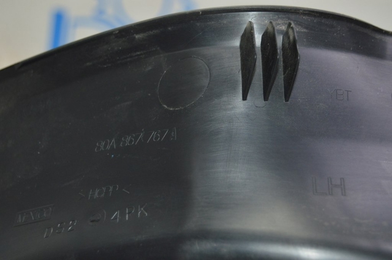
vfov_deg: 19.7
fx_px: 750
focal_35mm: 69
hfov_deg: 29.3
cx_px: 196
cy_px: 130
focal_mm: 46
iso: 1000
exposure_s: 1/60
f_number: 5.3
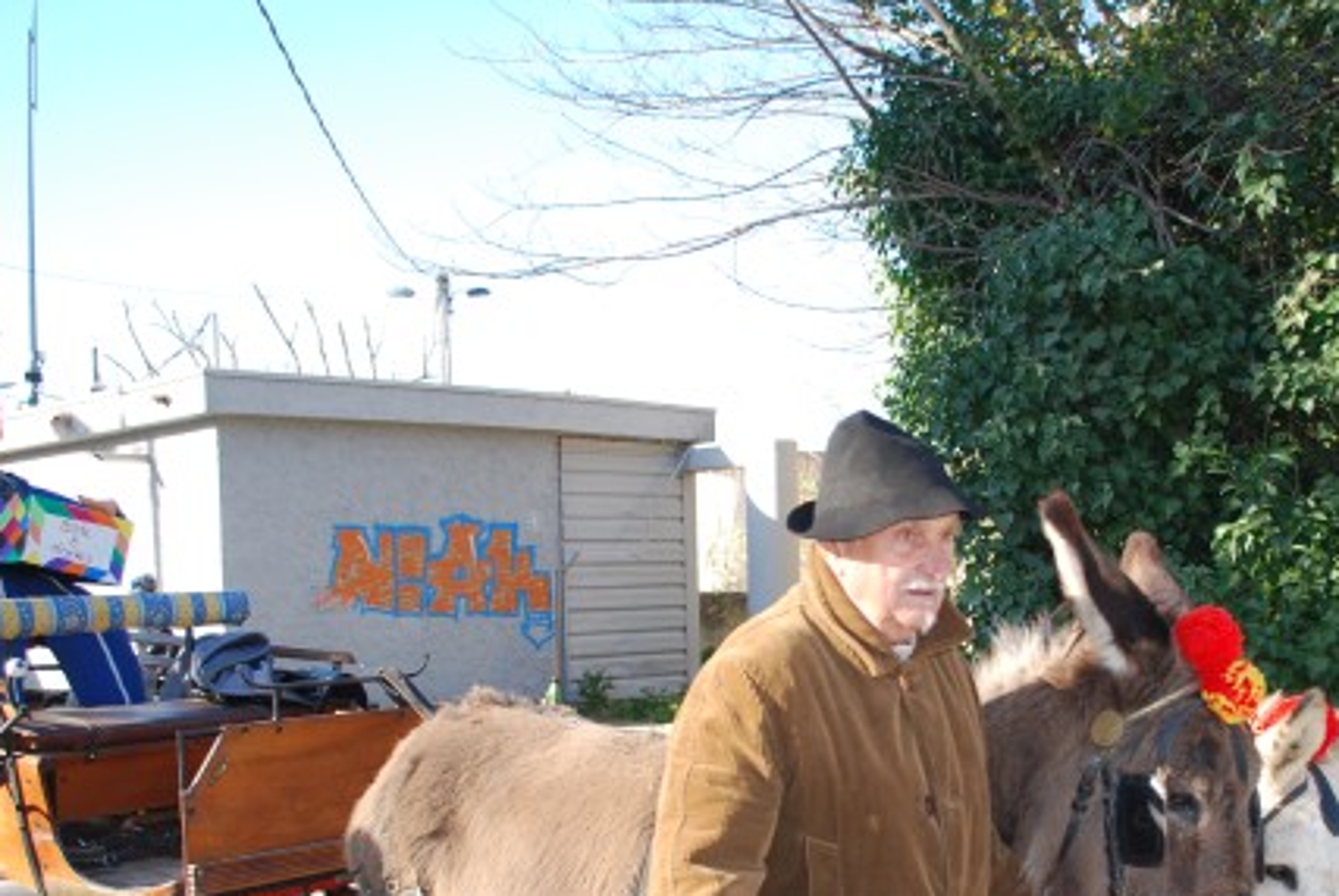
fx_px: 1676
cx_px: 887
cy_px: 656
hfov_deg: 43.0
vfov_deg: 29.5
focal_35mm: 45
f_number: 3.8
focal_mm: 20
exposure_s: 1/125
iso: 100
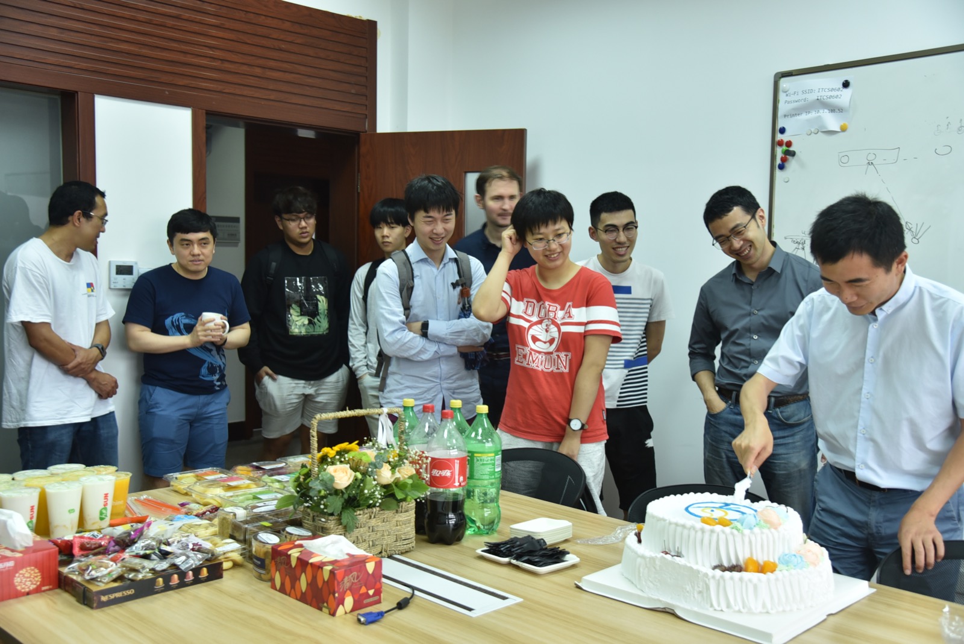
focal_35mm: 38
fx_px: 1018
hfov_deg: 50.7
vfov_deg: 35.1
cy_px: 322
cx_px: 482
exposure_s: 1/80
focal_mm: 38
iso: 1000
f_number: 4.5
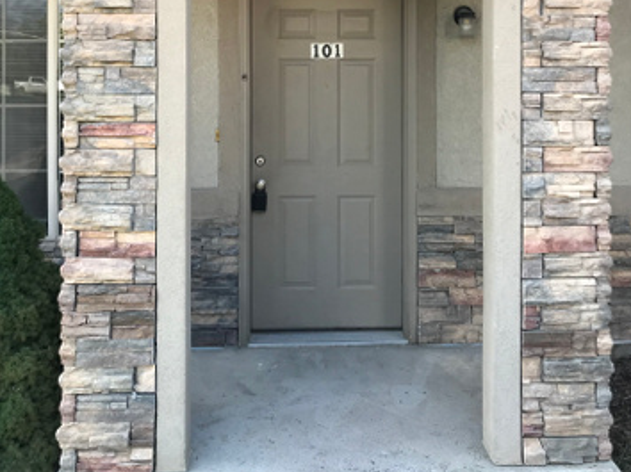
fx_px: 692
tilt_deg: +0.4
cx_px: 319
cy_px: 91
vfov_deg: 36.3
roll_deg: +0.4
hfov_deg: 49.0
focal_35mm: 38
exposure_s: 1/251
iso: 20
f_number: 1.8
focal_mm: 3.99
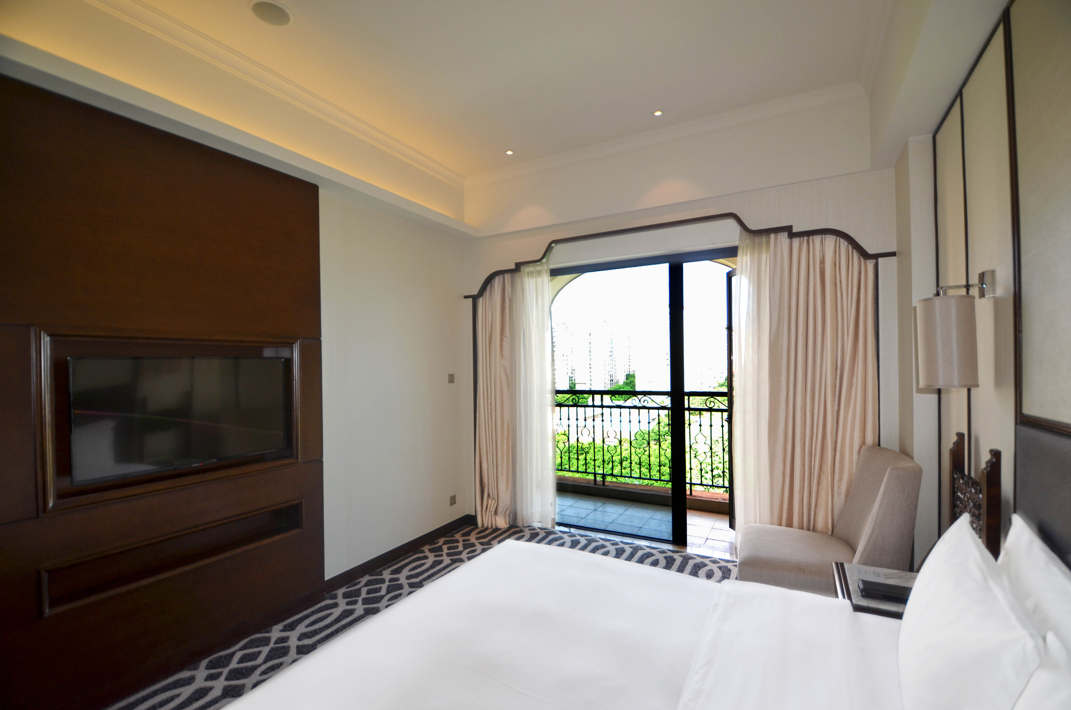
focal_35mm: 15
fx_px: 445
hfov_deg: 100.5
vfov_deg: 77.1
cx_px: 536
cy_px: 355
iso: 250
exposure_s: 1/125
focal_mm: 10
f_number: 3.5
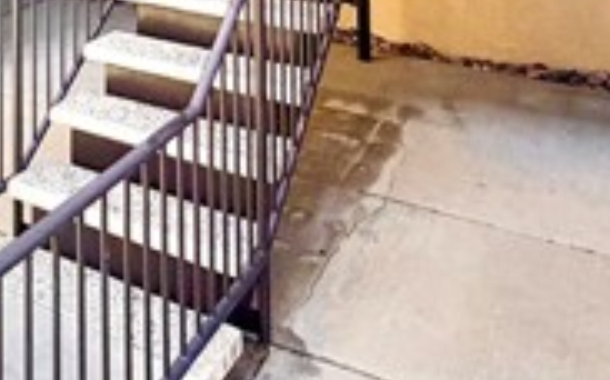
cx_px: 7
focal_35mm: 52
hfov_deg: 35.4
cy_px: -257
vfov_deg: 19.8
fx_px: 864
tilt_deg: +2.4
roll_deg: +0.1
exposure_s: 1/502
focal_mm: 2.22
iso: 64
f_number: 2.2
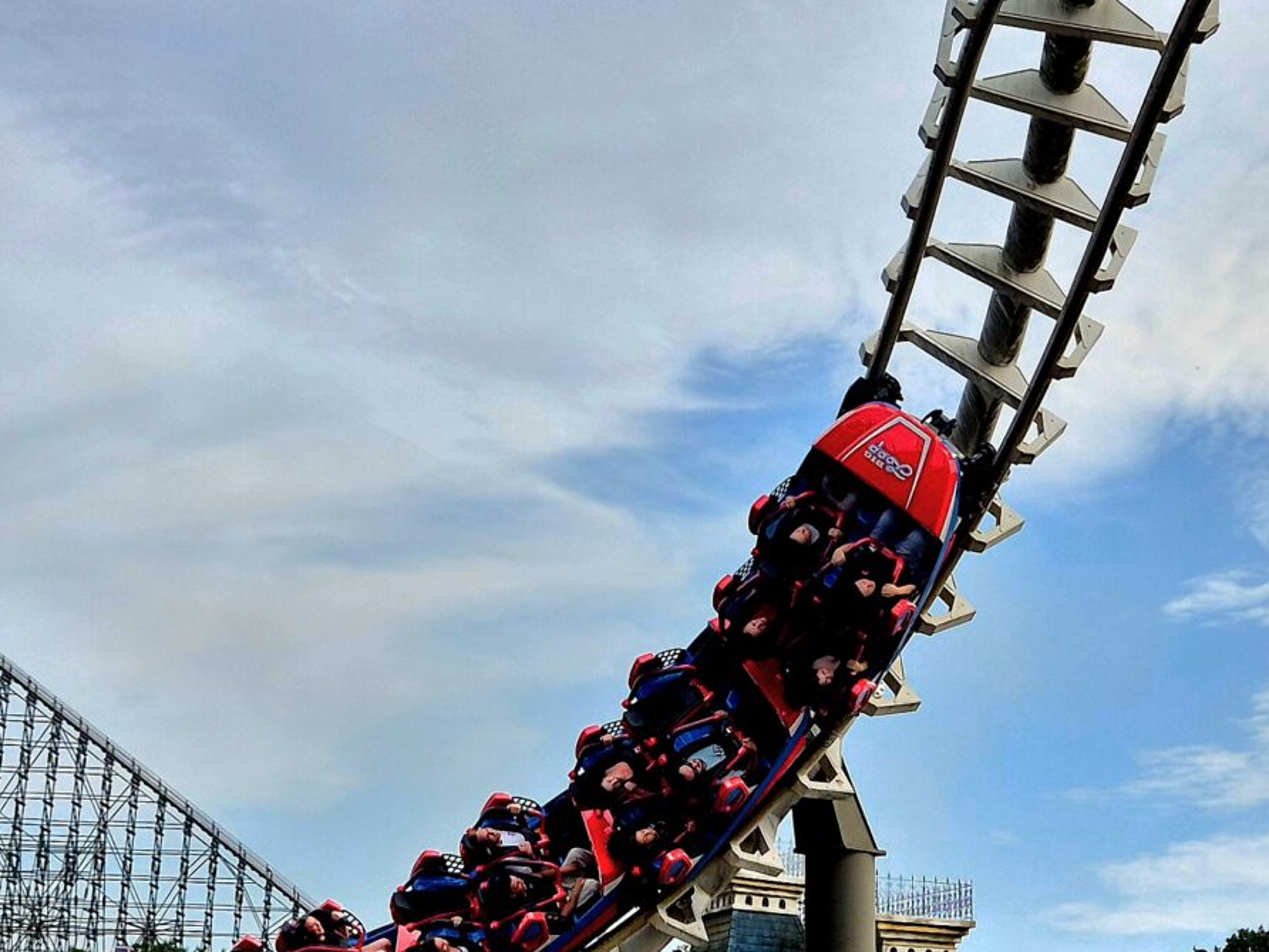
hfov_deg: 29.3
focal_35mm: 66
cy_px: 430
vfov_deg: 22.2
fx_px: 2420
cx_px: 498
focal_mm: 5.4
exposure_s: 1/2500
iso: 25
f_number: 1.8
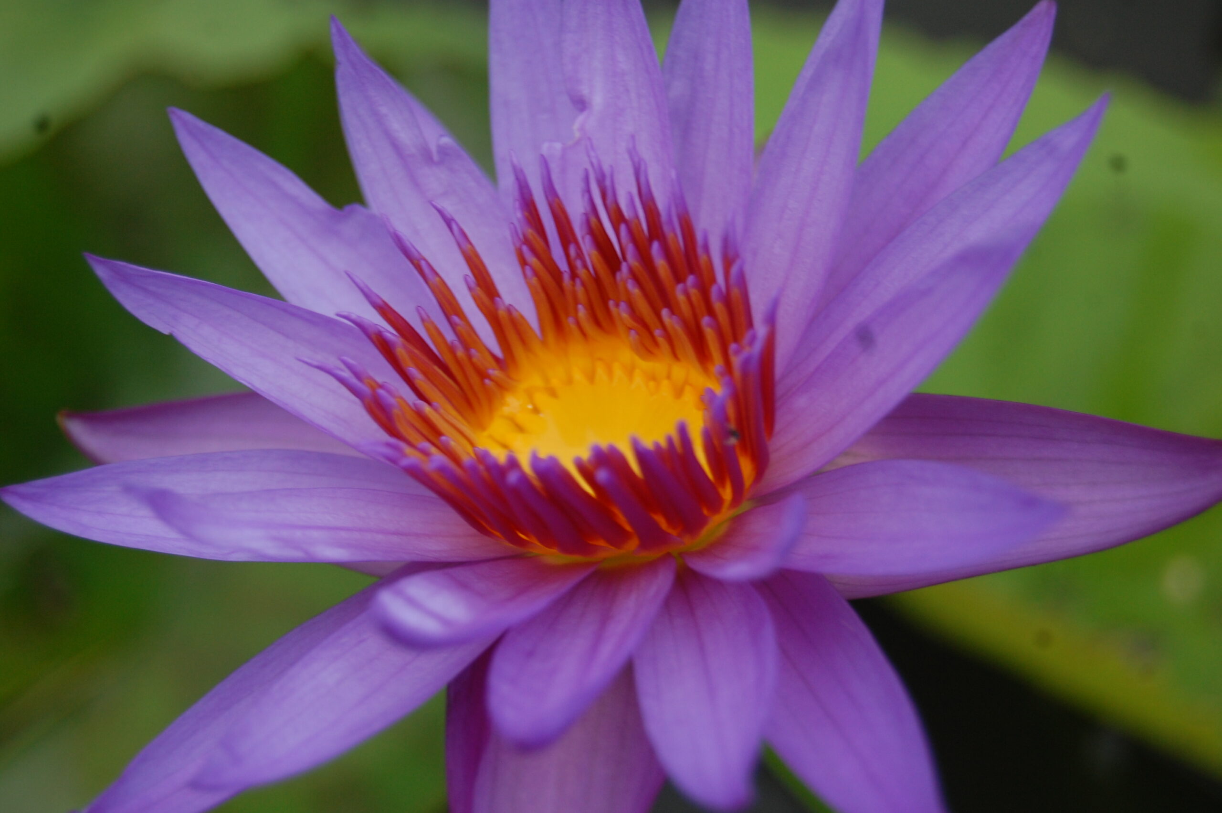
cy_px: 406
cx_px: 611
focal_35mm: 82
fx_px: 2798
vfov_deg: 16.5
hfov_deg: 24.6
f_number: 5.6
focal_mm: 55
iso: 400
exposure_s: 1/125
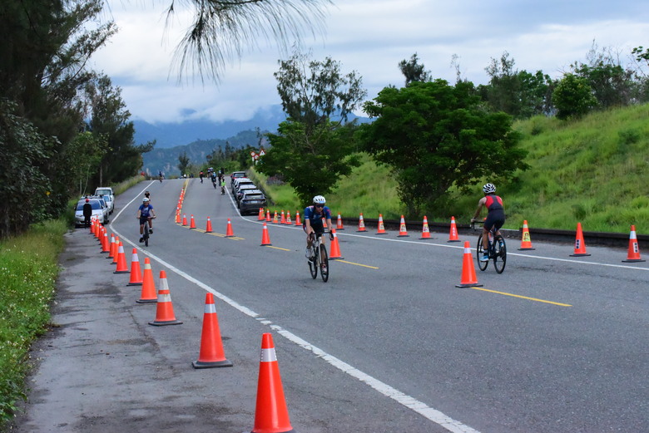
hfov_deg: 28.8
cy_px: 216
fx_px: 1263
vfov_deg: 19.5
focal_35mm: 70
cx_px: 324
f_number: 14
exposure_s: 1/3200
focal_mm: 70
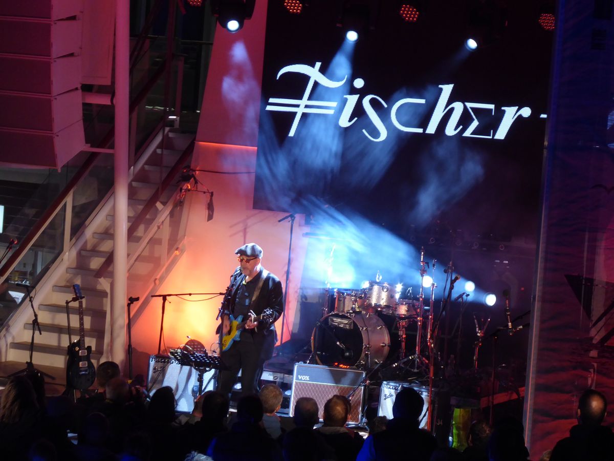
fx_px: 2678
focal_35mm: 151
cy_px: 230
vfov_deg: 9.8
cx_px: 307
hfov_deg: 13.1
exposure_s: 1/30
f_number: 5.4
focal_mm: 27.1
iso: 400
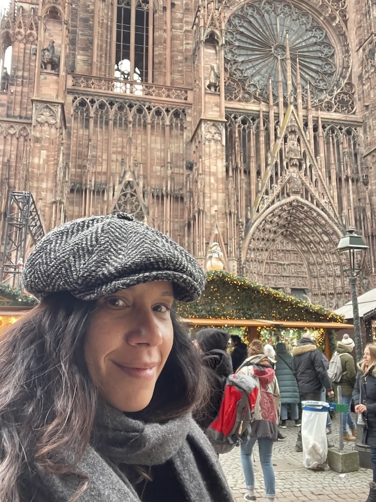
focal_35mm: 30
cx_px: 188
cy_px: 251
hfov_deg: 46.8
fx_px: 434
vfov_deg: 60.0
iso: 320
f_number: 2.2
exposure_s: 1/60
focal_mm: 2.71
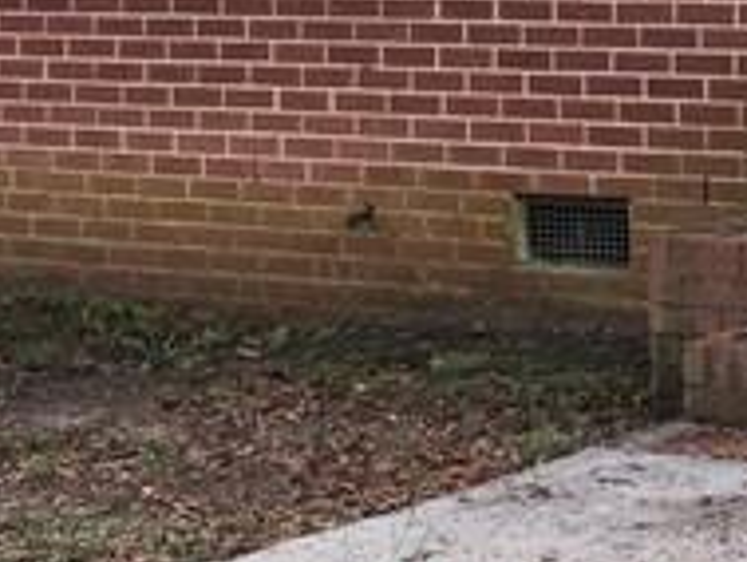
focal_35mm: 157
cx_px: 964
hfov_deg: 12.2
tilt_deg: +4.4
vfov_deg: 9.2
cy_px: -269
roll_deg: +0.2
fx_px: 3390
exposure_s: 1/120
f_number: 2.2
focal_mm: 4.15
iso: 32
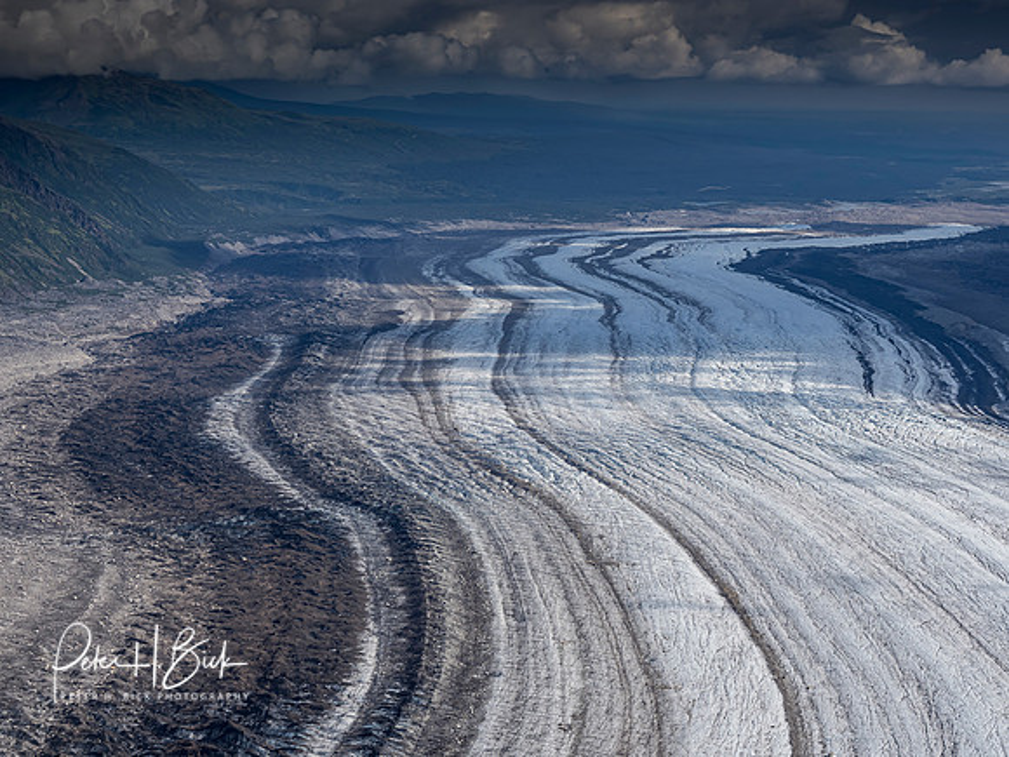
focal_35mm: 100
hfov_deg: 19.6
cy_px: 378
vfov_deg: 14.8
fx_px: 2915
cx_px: 504
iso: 400
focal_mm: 50
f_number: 7.1
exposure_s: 1/1000
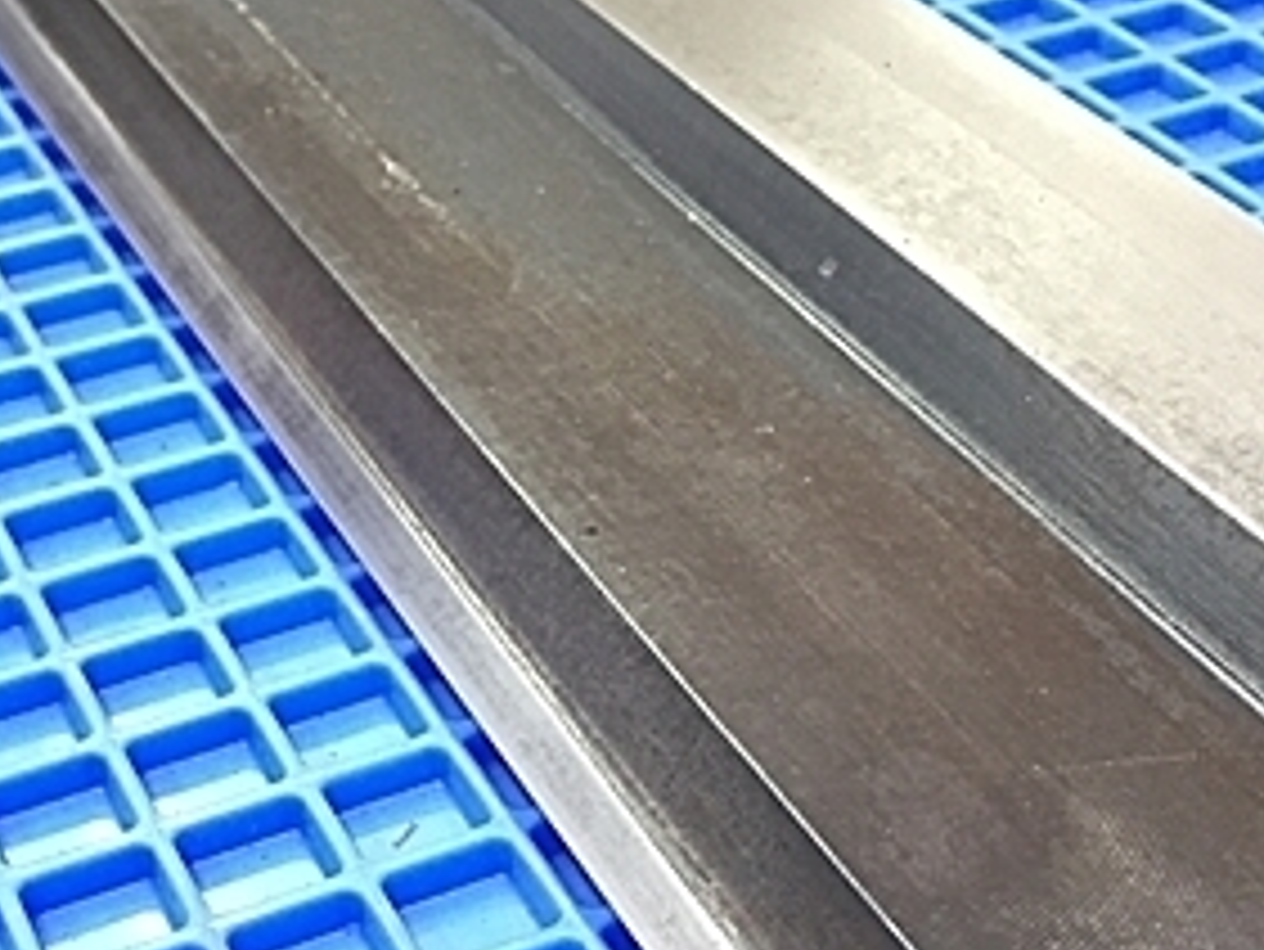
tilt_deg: -36.7
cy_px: 590
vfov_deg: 22.2
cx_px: 481
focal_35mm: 66
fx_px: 2411
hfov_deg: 29.3
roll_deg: +5.0
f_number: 2.2
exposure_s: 1/20
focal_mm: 4.15
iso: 200
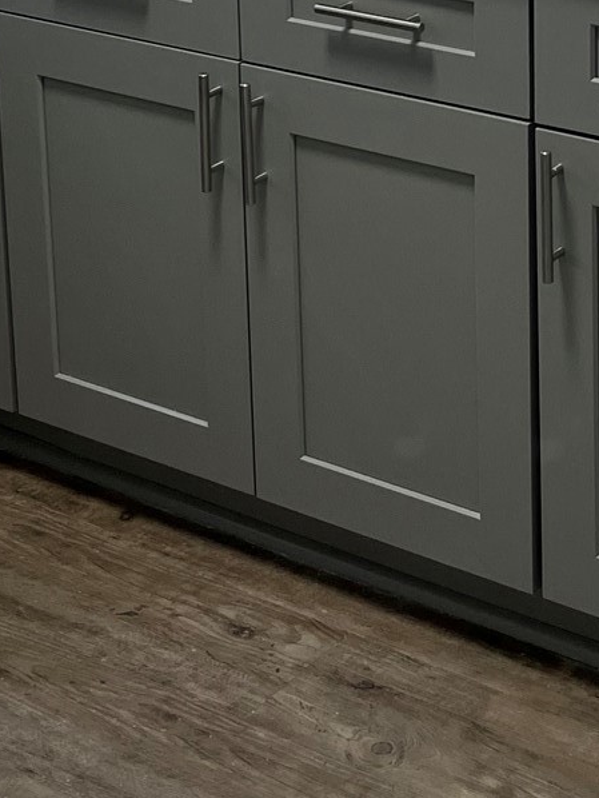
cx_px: 626
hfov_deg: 16.2
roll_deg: -0.2
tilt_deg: -11.6
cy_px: -184
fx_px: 2052
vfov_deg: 20.4
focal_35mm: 89
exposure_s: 1/120
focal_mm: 5.1
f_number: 1.6
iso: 80
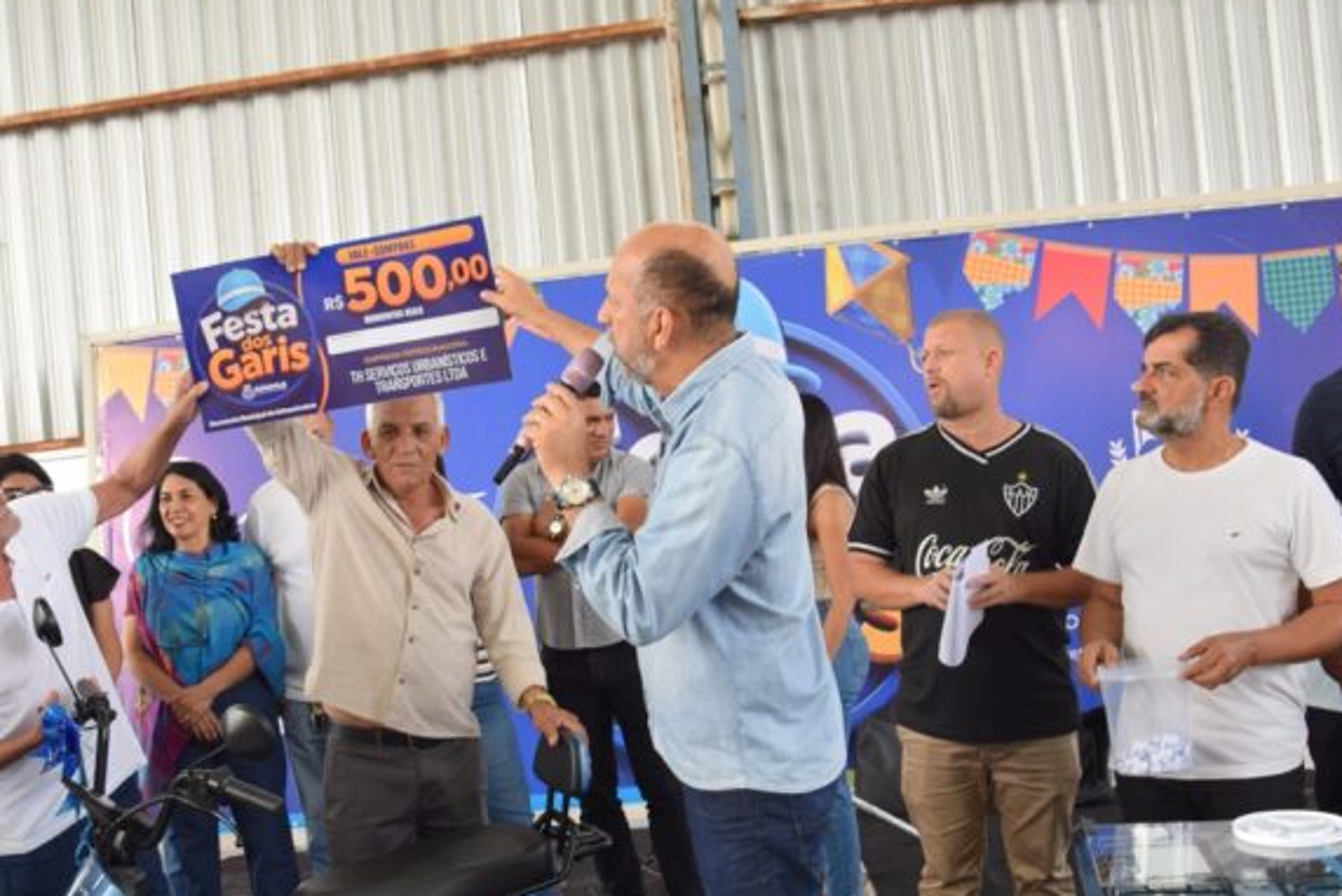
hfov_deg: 54.4
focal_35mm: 35
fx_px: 1305
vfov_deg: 37.7
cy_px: 552
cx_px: 645
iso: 400
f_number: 5.6
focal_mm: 18
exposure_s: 1/125
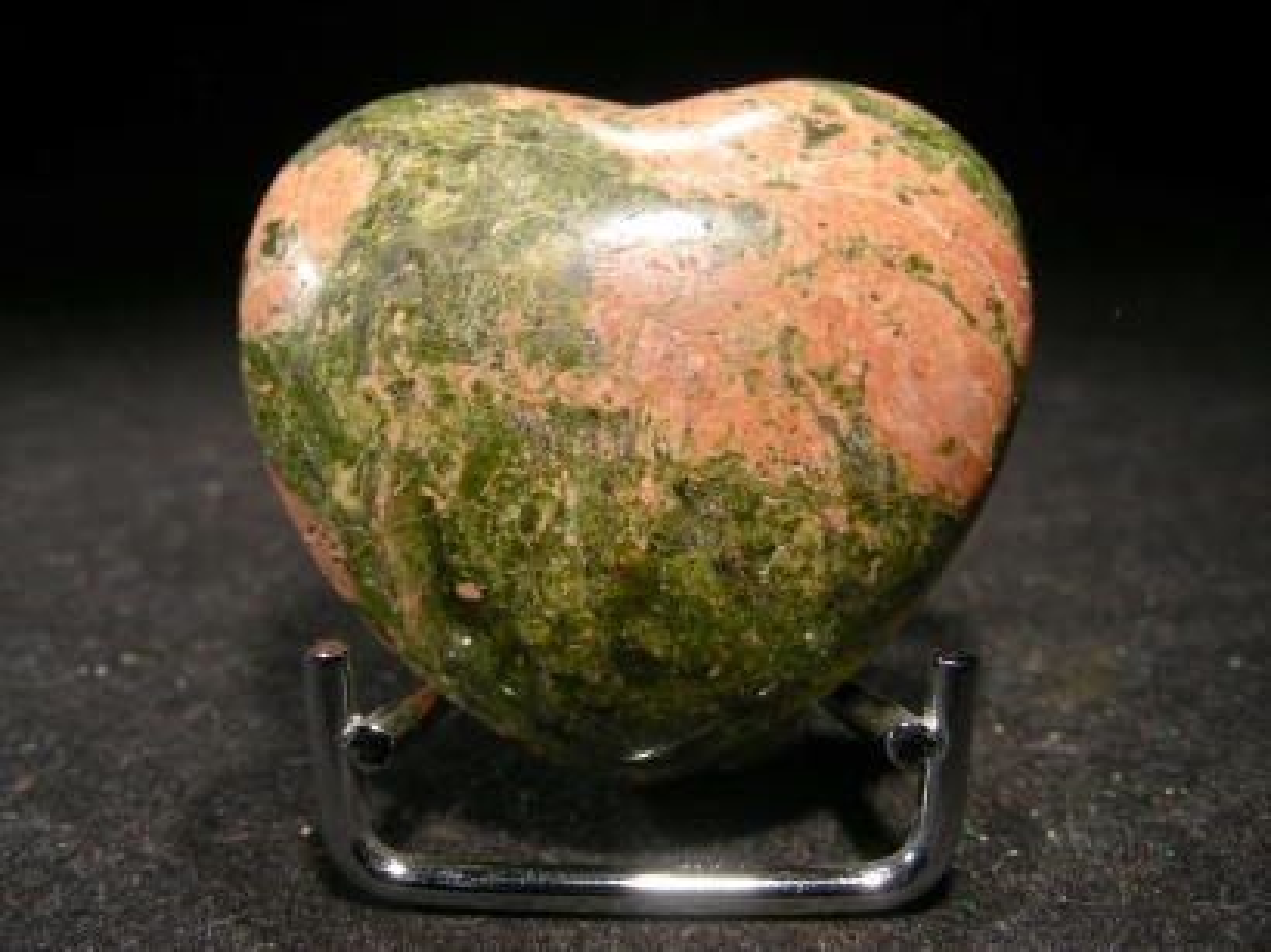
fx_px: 1394
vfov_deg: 37.7
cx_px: 636
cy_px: 476
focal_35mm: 38
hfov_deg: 49.0
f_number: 3.5
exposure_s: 1/52.7
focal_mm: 6.3
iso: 50
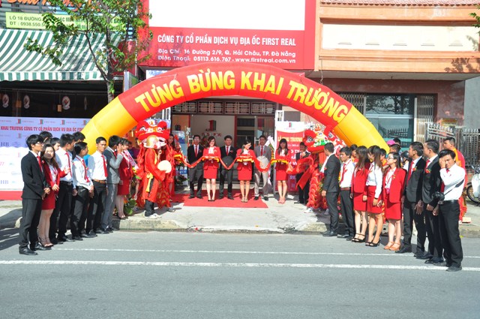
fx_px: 519
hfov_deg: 49.6
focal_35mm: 39
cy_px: 160
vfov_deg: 34.1
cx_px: 240
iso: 200
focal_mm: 26
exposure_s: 1/500
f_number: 5.6
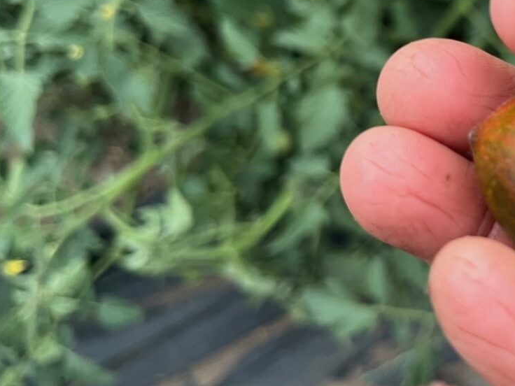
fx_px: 789
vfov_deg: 27.2
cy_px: 98
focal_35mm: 53
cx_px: 510
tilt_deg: -75.1
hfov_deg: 33.3
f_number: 1.6
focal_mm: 5.1
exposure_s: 1/92
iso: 125
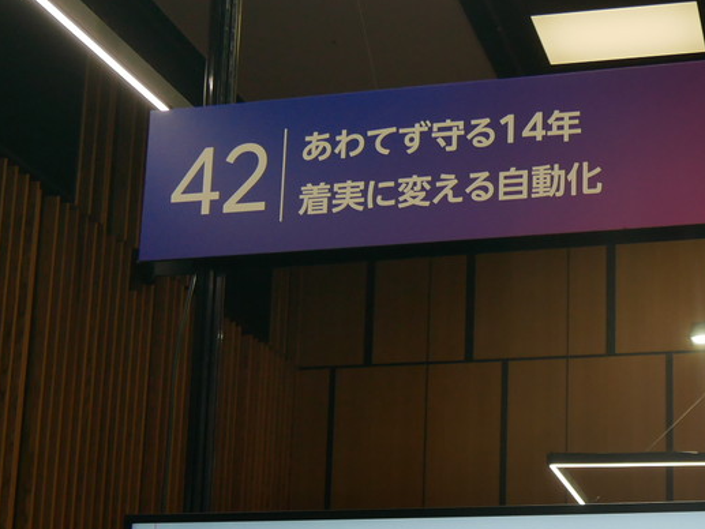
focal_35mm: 65
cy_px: 519
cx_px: 554
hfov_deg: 29.2
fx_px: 1324
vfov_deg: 21.8
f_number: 4
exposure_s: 1/125
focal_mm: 14
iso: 200
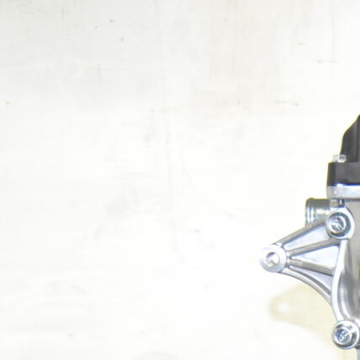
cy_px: 431
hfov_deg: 14.2
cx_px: 533
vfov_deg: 14.7
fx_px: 1353
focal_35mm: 115
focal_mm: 24
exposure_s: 1/60
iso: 800
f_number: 5
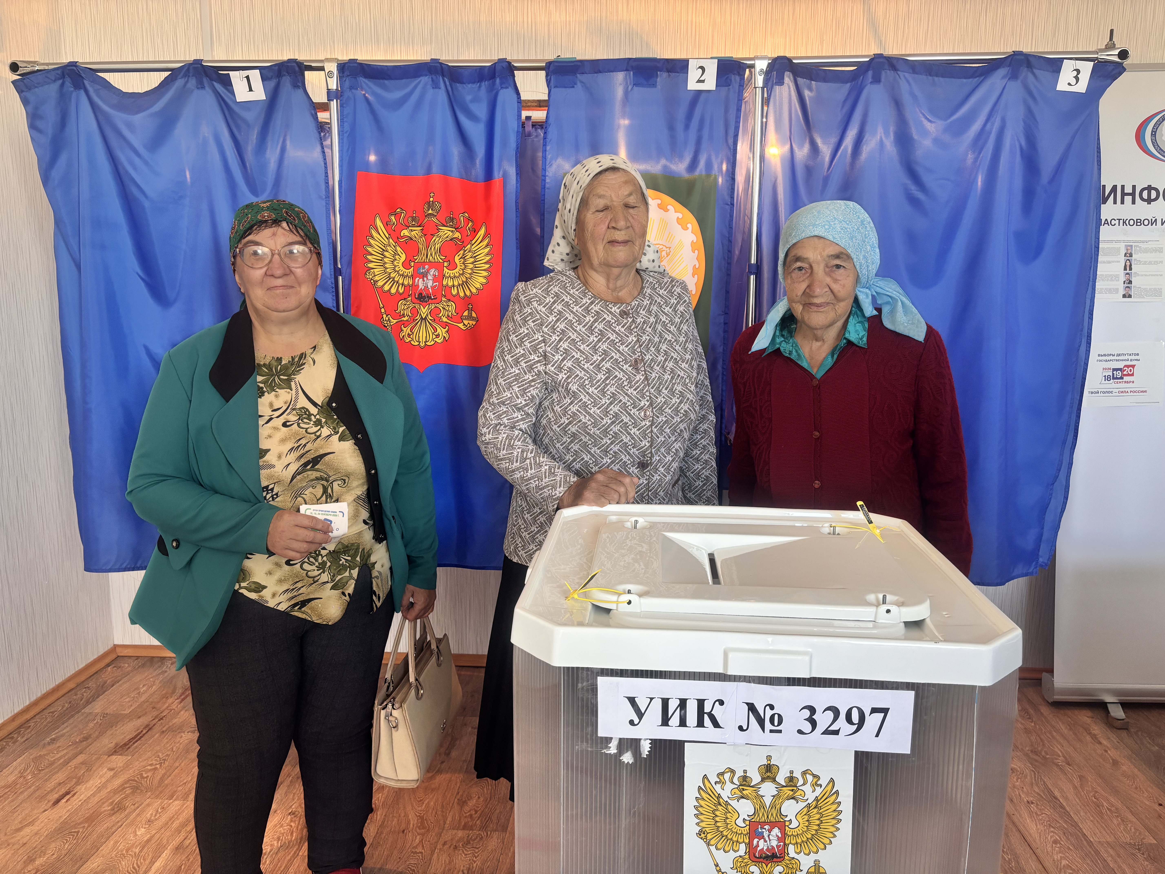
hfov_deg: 67.3
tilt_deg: -9.8
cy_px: 437
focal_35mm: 26
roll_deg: -0.7
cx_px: 582
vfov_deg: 53.1
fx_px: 875
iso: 100
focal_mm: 5.96
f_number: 1.6
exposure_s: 1/50
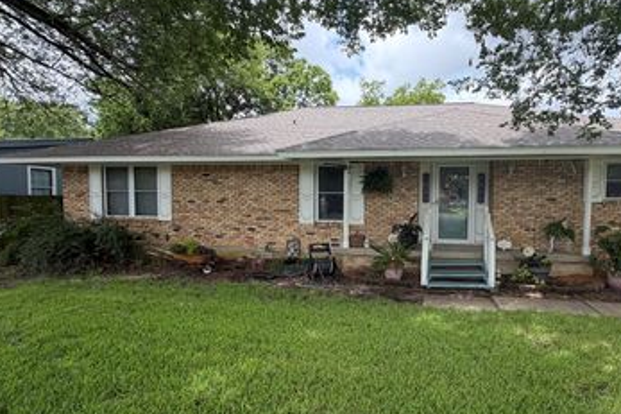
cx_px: 378
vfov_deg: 59.4
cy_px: 223
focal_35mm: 21
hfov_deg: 80.1
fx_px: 362
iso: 64
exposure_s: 1/502
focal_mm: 2.22
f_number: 2.2
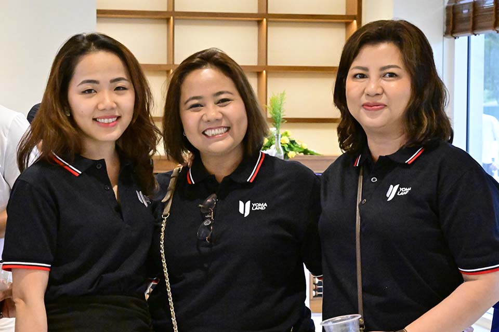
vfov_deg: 19.5
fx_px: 970
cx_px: 250
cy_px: 166
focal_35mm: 70
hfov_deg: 28.8
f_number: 10
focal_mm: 70
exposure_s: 1/200
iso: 25600
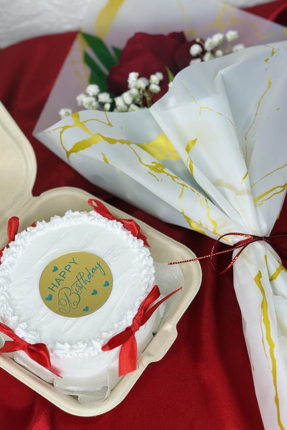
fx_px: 693
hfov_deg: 23.3
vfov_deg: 34.4
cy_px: 235
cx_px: 109
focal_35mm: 58
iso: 80
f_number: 1.78
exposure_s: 1/452
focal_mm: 6.76
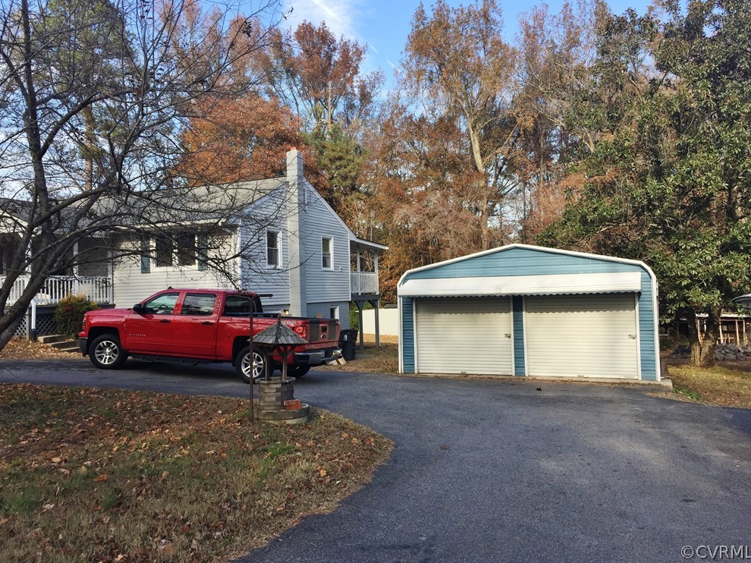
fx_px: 651
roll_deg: +0.3
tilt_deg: +2.6
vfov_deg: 46.8
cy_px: 273
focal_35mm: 30
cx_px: 379
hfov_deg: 60.0
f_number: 2.2
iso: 32
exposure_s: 1/618
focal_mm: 4.15
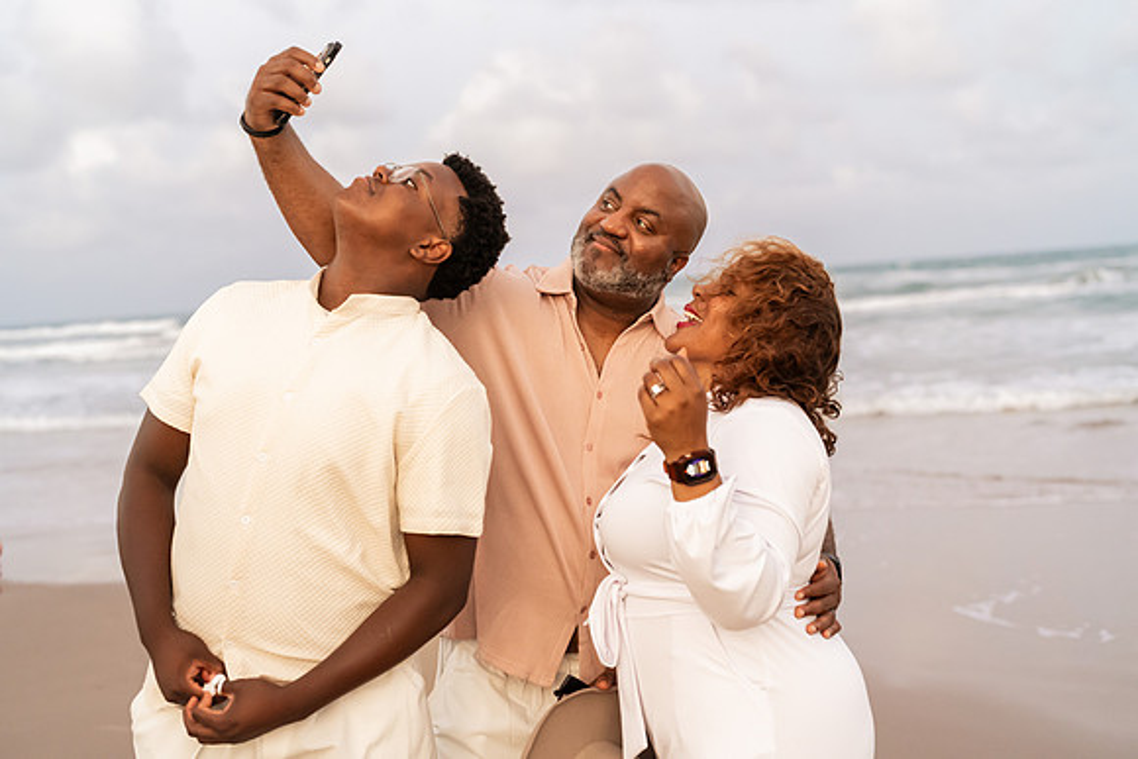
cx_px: 569
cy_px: 380
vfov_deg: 27.0
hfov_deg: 39.6
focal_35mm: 50
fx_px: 1581
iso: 2500
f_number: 2.8
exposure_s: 1/200
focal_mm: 50
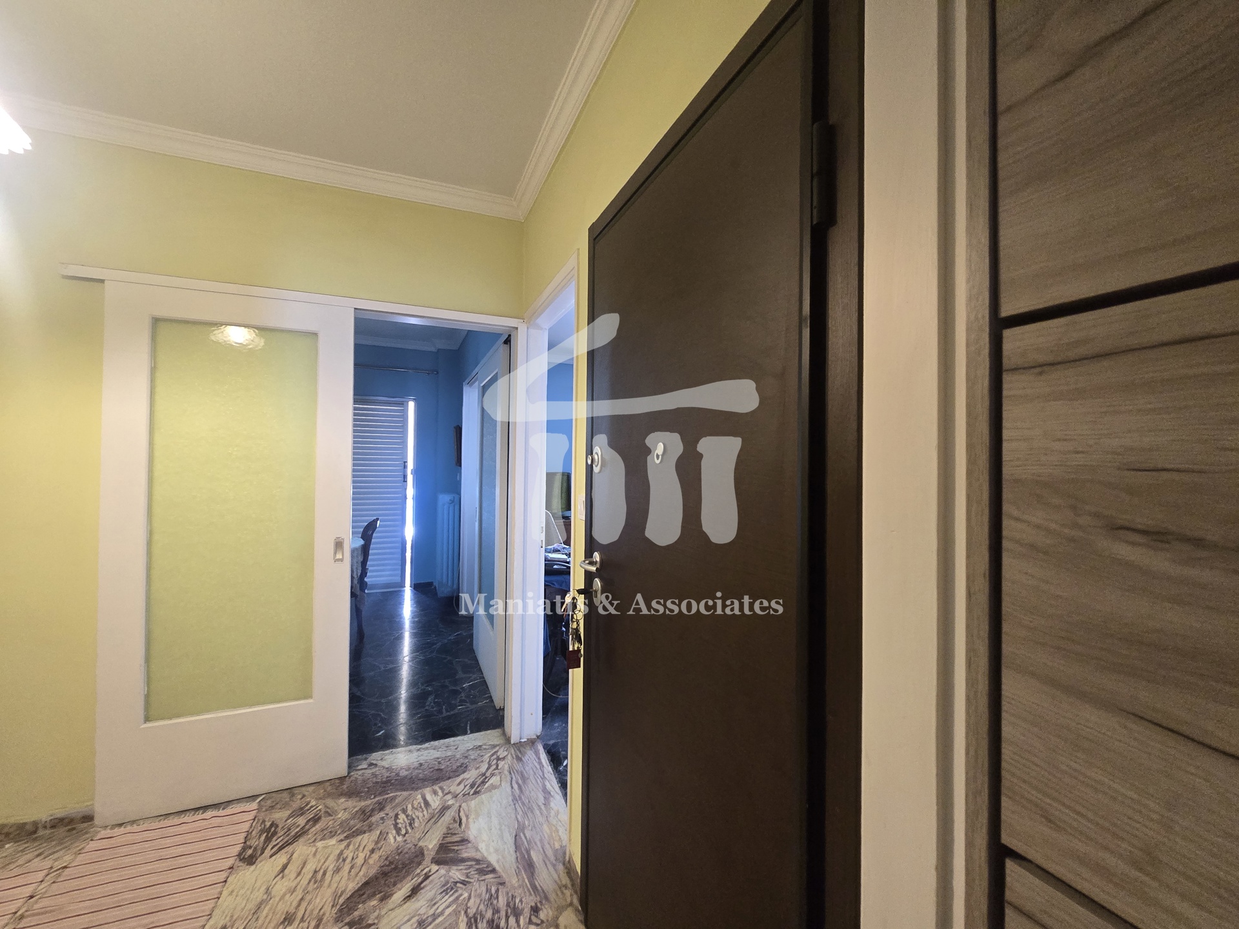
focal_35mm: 13
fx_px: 465
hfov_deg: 106.2
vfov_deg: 89.9
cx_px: 620
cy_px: 464
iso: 640
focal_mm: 2.2
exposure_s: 1/50
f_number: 2.2
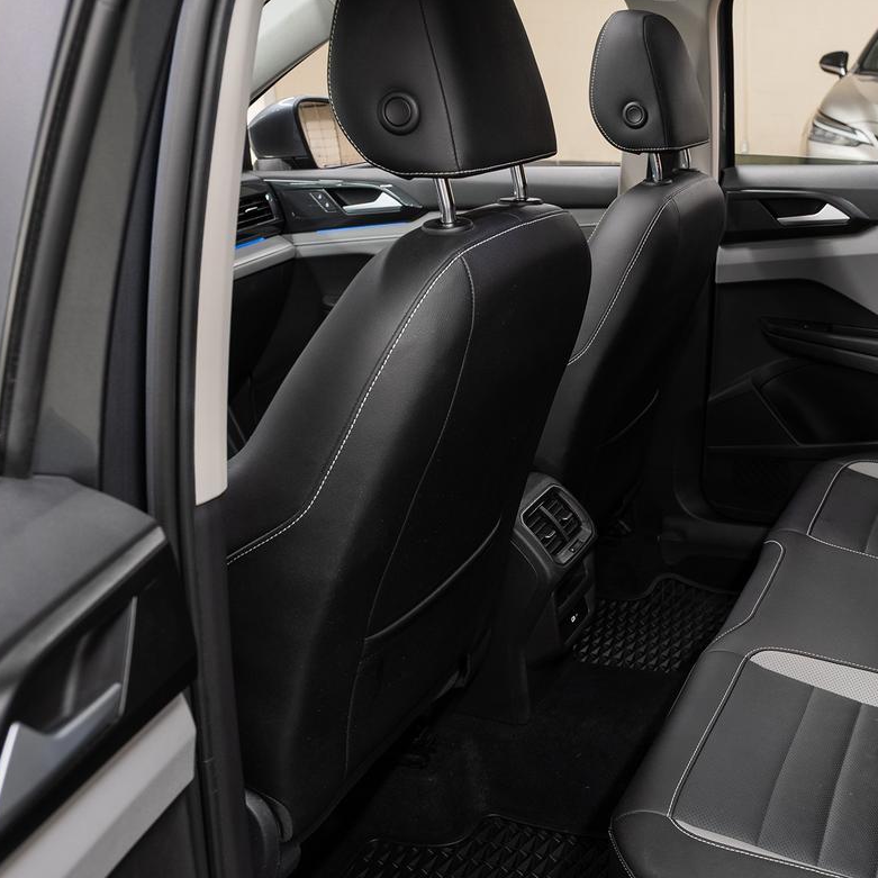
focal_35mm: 39
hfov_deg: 39.7
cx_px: 791
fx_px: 1119
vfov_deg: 42.8
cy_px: 492
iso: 100
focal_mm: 24
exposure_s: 1/2
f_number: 5.6
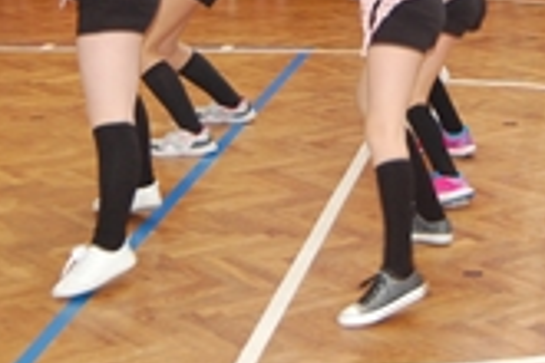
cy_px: -152
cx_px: 330
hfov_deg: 17.3
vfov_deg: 11.2
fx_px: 1786
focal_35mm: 118
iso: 560
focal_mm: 26
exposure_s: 1/60
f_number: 4
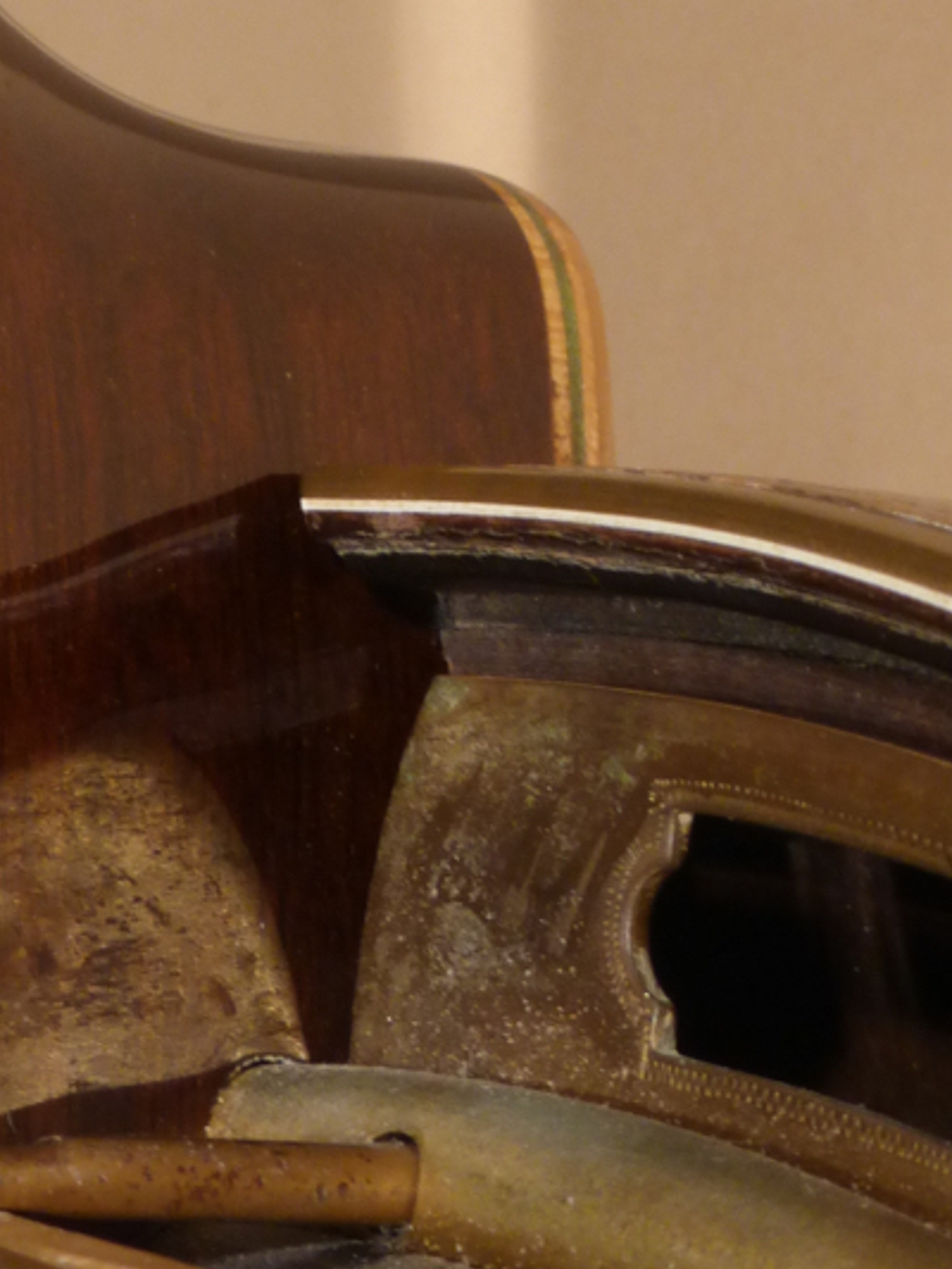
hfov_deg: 7.9
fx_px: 6818
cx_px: -117
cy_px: 317
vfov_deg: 10.6
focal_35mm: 186
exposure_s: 1/60
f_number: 4.8
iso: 125
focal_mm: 11
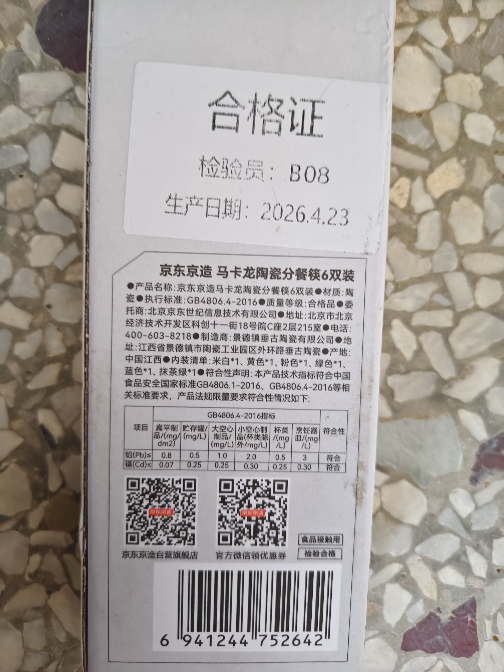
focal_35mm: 23
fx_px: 446
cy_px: 336
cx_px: 252
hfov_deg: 58.9
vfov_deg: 73.9
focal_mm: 5.56
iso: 3427
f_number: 1.88
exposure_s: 1/33.3
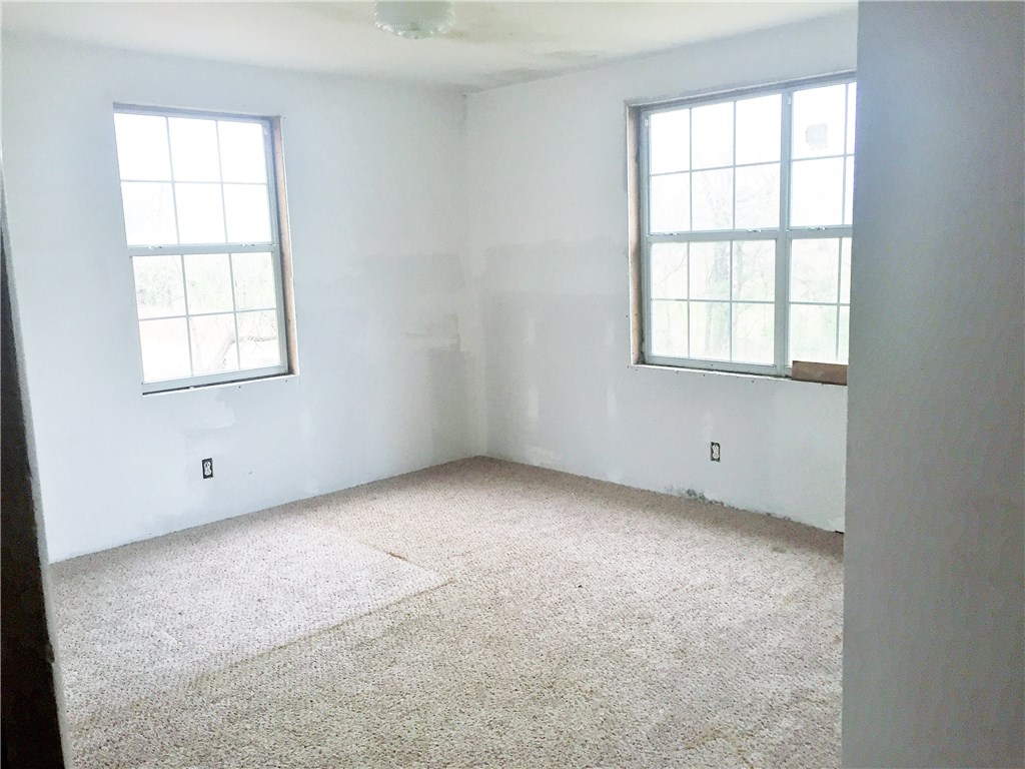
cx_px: 512
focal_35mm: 29
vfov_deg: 48.2
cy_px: 384
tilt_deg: -8.5
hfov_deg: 61.7
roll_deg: +1.9
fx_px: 859
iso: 40
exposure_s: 1/30
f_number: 2.2
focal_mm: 4.15
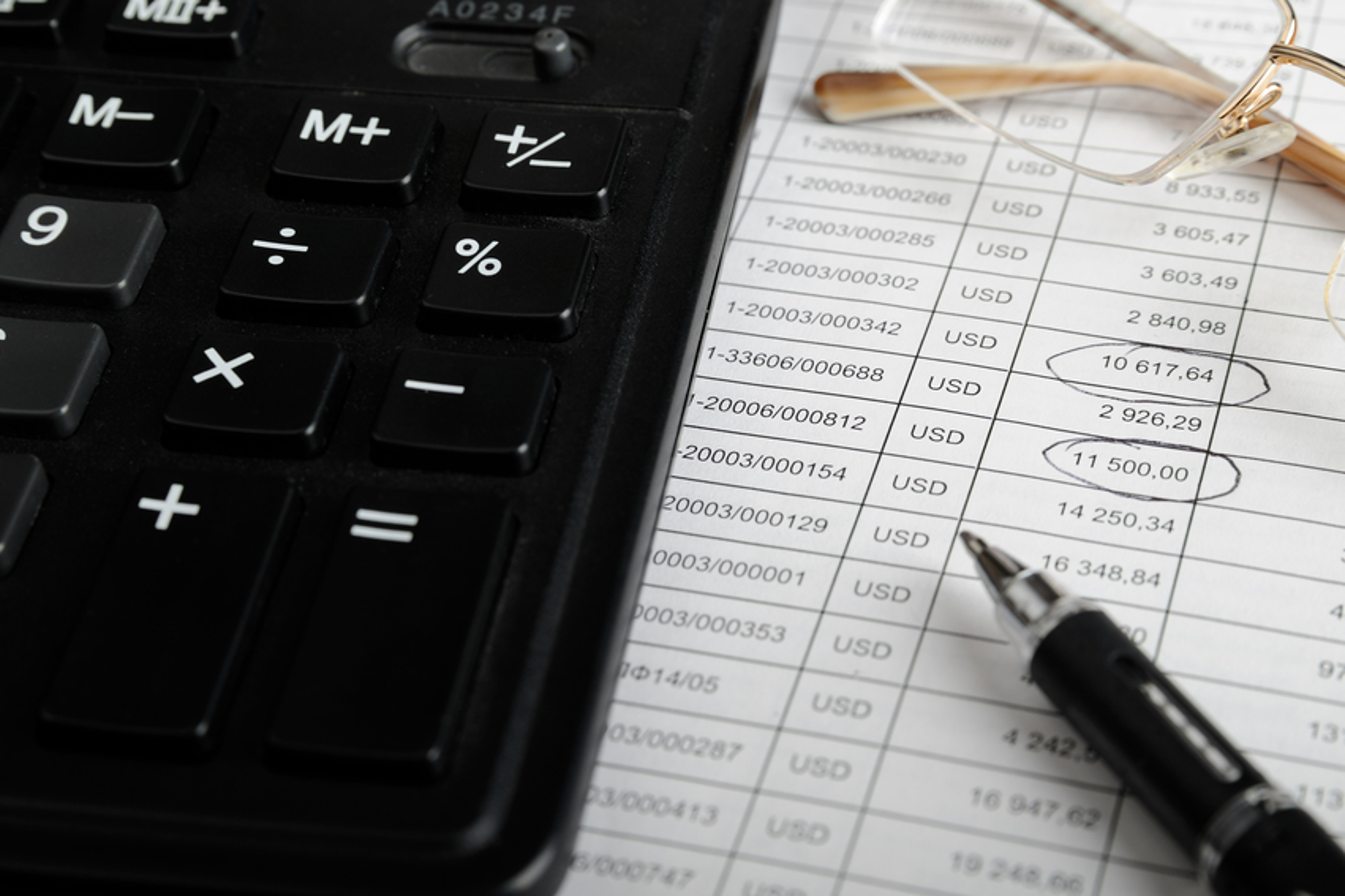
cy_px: 437
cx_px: 729
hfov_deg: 23.1
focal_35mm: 88
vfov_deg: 15.5
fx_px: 3287
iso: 200
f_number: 10
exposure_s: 1/250
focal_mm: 75
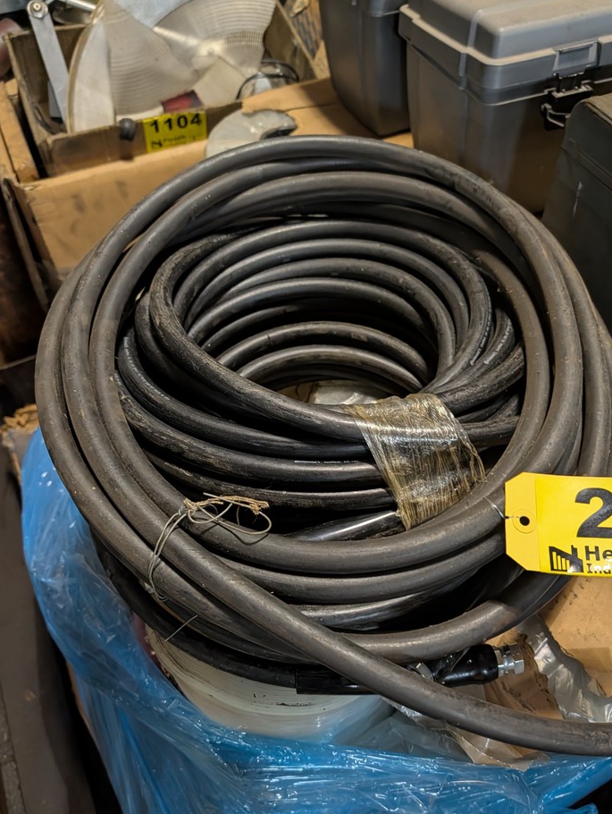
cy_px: 423
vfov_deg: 65.2
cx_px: 319
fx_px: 635
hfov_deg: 51.4
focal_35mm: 27
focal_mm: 6.9
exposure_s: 1/120
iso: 585
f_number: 1.68
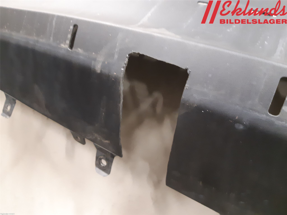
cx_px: 144
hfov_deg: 67.3
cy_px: 108
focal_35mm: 26
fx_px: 216
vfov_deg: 53.1
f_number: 1.7
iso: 400
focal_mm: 3.93
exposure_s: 1/25
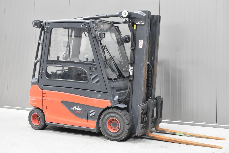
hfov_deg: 45.0
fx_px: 277
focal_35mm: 44
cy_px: 76
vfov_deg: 30.8
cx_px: 114
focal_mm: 29
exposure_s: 1/15
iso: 1600
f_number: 6.3
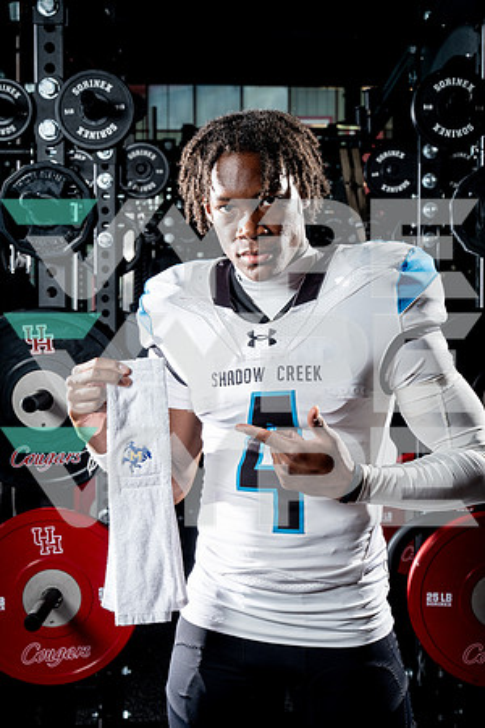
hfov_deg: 23.8
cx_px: 242
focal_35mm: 57
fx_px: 1152
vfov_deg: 35.1
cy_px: 364
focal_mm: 57
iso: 640
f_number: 9
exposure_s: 1/250
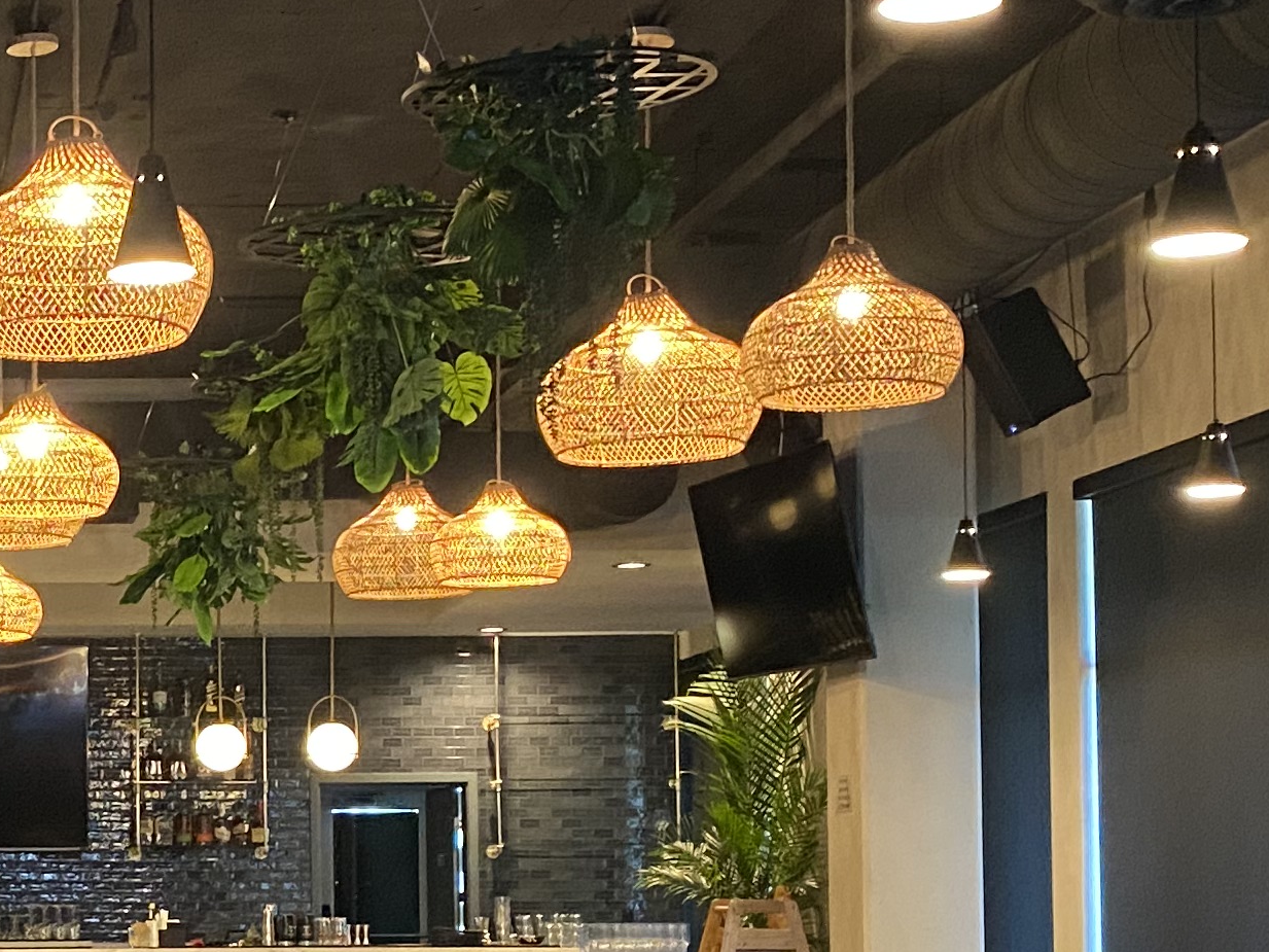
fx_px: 3116
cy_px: 856
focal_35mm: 85
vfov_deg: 17.1
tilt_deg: +0.7
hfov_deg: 22.0
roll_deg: -0.4
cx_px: -75
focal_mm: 4.25
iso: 400
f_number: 1.8
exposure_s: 1/30
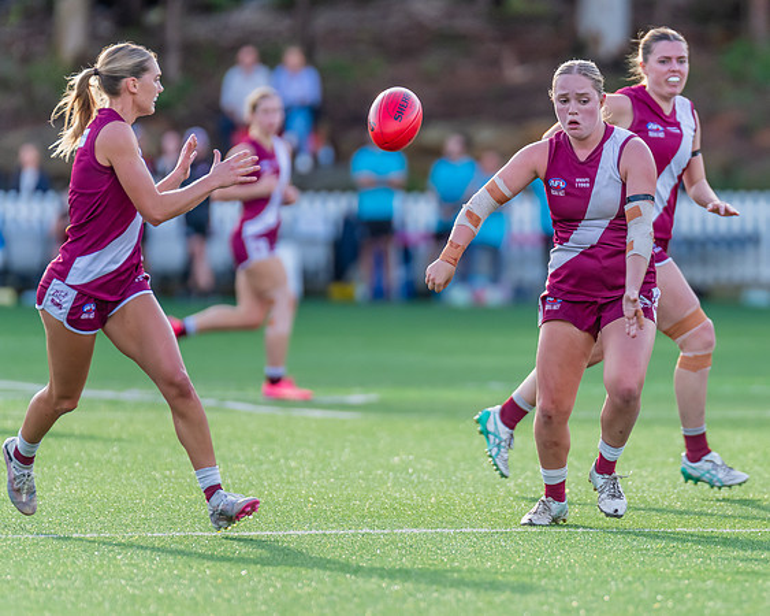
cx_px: 590
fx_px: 12017
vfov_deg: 2.9
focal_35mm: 528
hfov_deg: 3.7
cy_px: 258
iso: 900
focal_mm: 360
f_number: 4
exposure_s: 1/1000
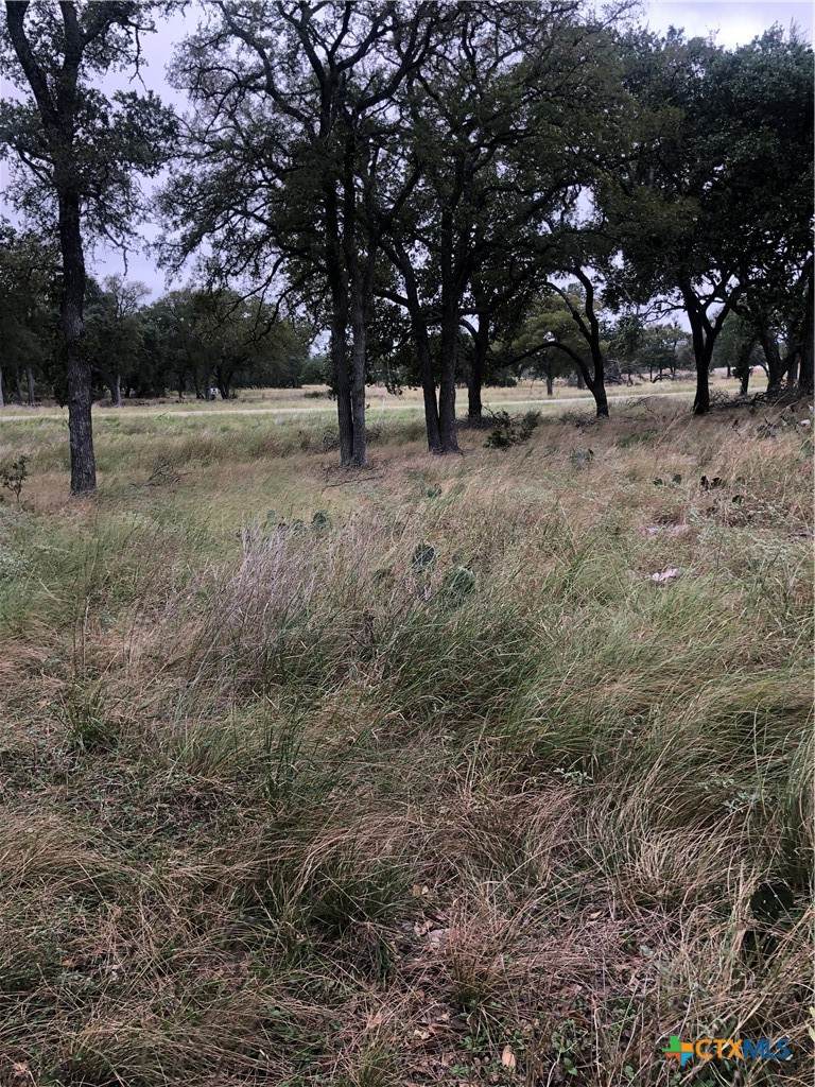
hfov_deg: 49.7
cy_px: 544
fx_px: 879
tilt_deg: -11.1
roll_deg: +1.7
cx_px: 408
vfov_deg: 63.4
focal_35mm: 28
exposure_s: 1/120
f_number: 1.8
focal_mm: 4
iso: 64
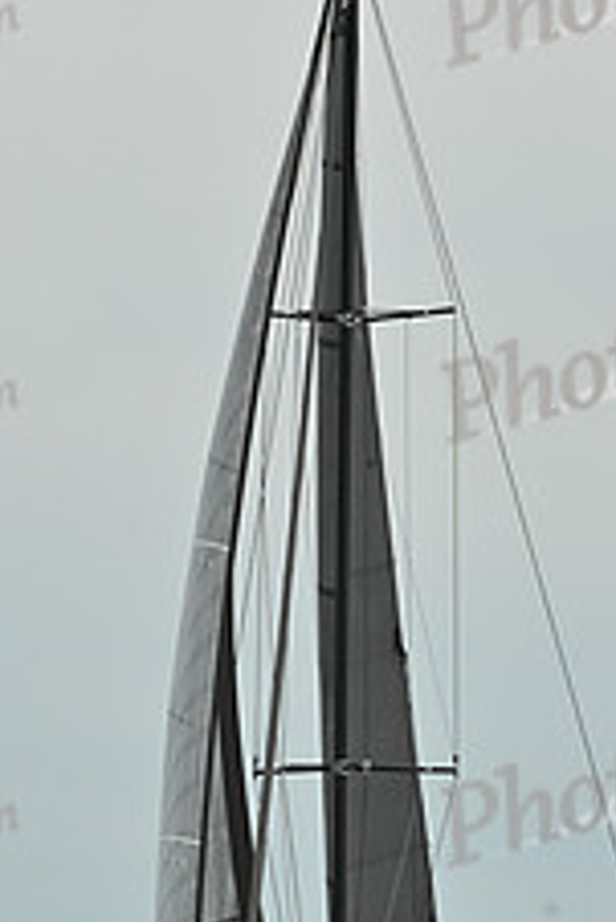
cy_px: 608
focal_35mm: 411
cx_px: 230
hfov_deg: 3.3
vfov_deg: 5.0
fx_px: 10532
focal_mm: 160
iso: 320
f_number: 11
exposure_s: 1/1000
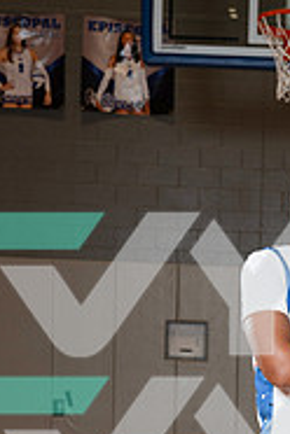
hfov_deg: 14.5
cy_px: 450
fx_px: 1112
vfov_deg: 21.3
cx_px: 313
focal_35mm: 92
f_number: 5.6
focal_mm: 38
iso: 400
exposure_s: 1/250
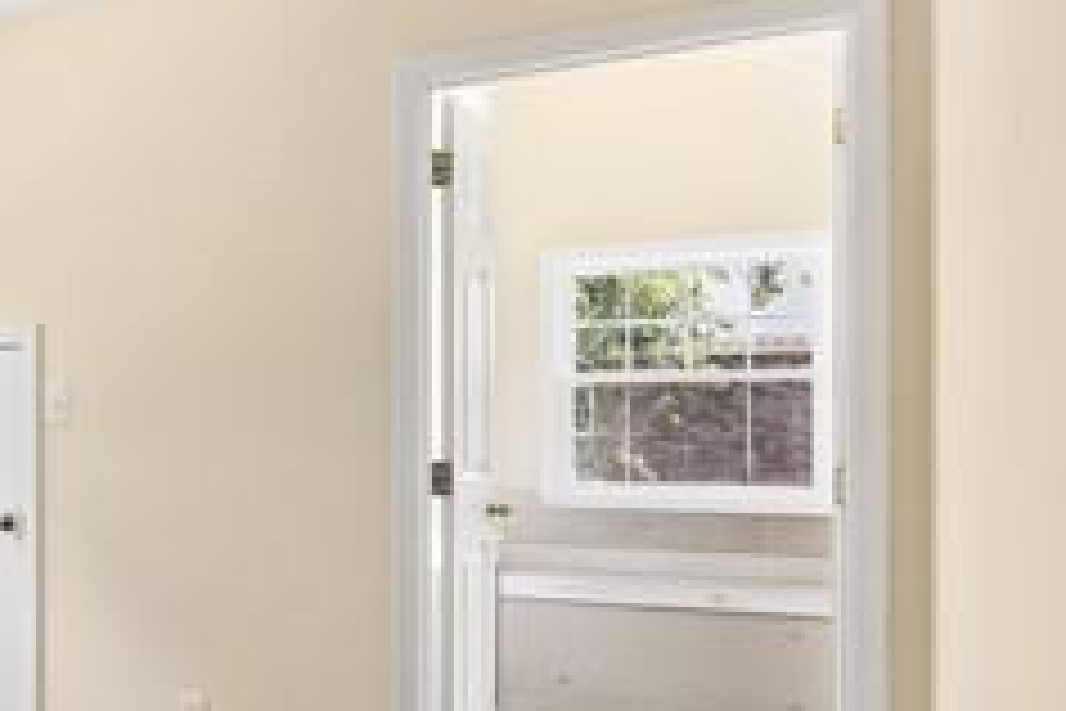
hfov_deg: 45.4
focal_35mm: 38
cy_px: 468
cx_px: 85
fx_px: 1125
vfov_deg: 34.8
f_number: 7.1
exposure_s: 1/30
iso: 640
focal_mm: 10
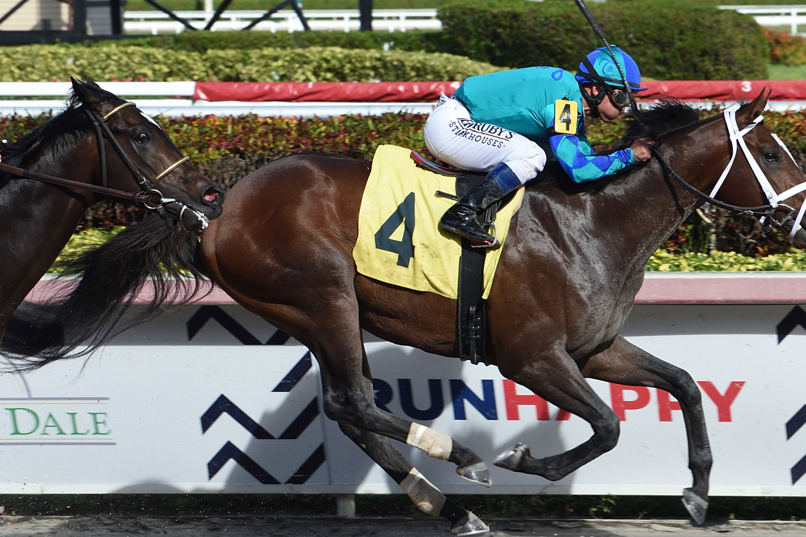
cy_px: 267
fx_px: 5080
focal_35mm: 227
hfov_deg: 9.1
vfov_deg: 6.0
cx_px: 443
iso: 800
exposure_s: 1/1000
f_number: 10
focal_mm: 155
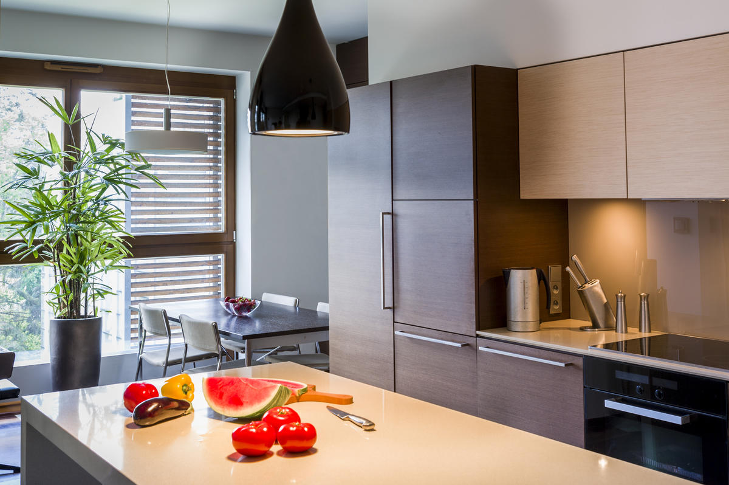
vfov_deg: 31.8
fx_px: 850
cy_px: 242
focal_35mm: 42
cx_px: 364
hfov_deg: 46.4
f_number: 10
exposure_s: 1/3.33
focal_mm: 42
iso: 200
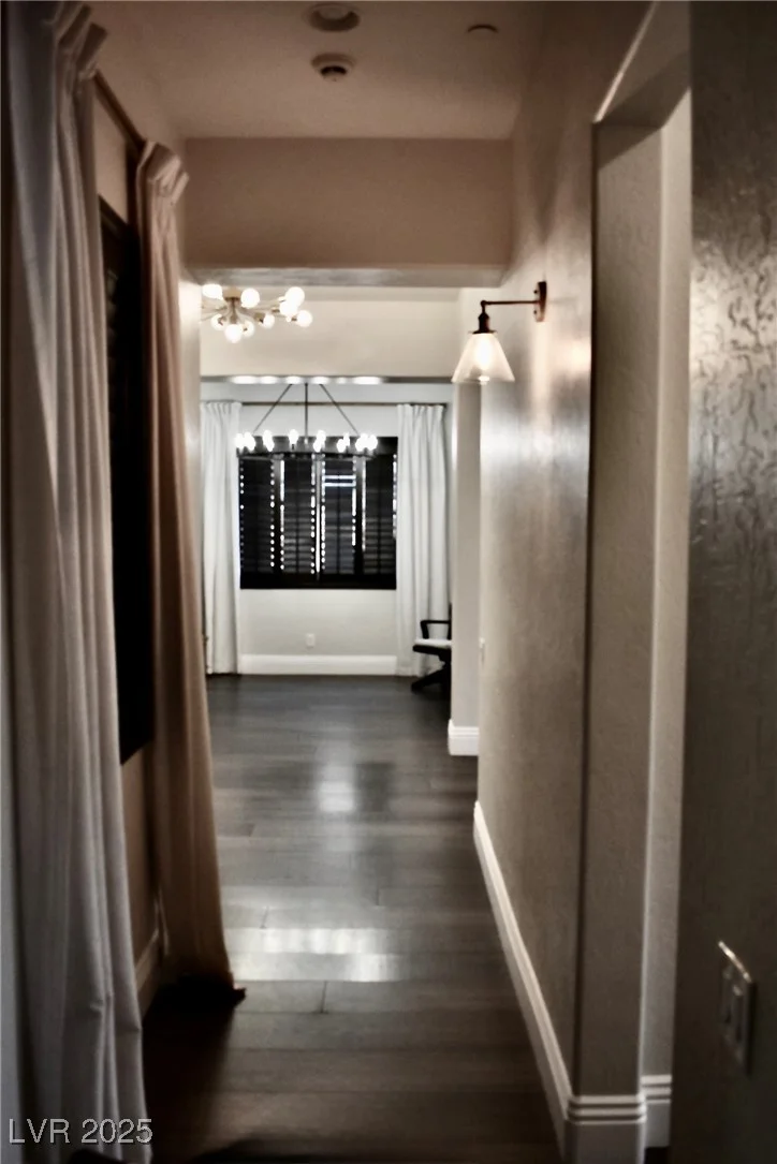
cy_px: 582
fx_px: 1019
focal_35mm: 32
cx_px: 388
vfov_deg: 59.5
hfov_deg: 41.7
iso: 800
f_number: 5.6
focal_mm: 21
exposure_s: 1/125
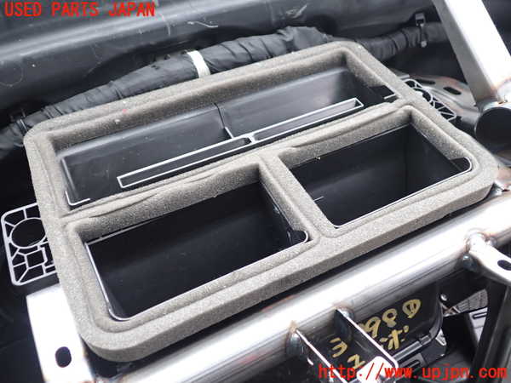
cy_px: 192
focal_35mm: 30
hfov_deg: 60.0
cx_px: 256
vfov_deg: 46.8
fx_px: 443
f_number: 2.3
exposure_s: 1/30
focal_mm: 5.4
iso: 200
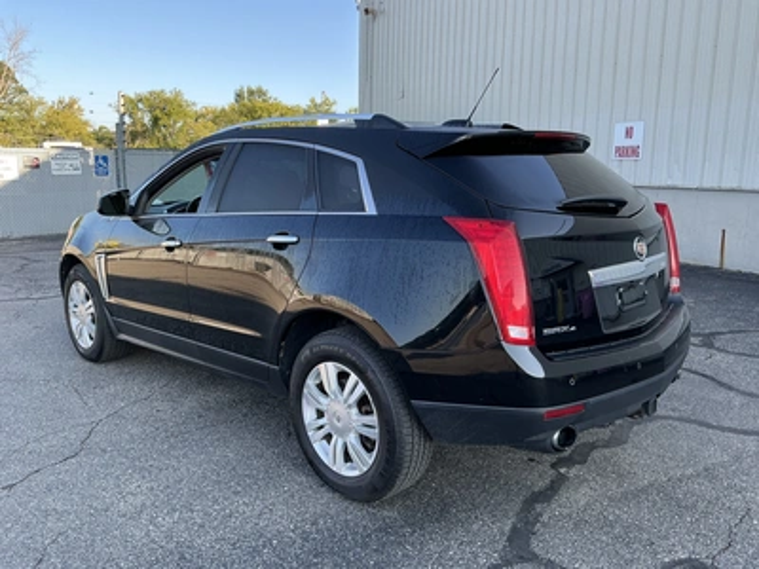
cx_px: 380
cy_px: 284
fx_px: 614
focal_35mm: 28
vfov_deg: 49.7
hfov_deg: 63.4
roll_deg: -0.5
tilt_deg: -7.7
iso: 20
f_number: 1.8
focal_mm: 3
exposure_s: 1/162
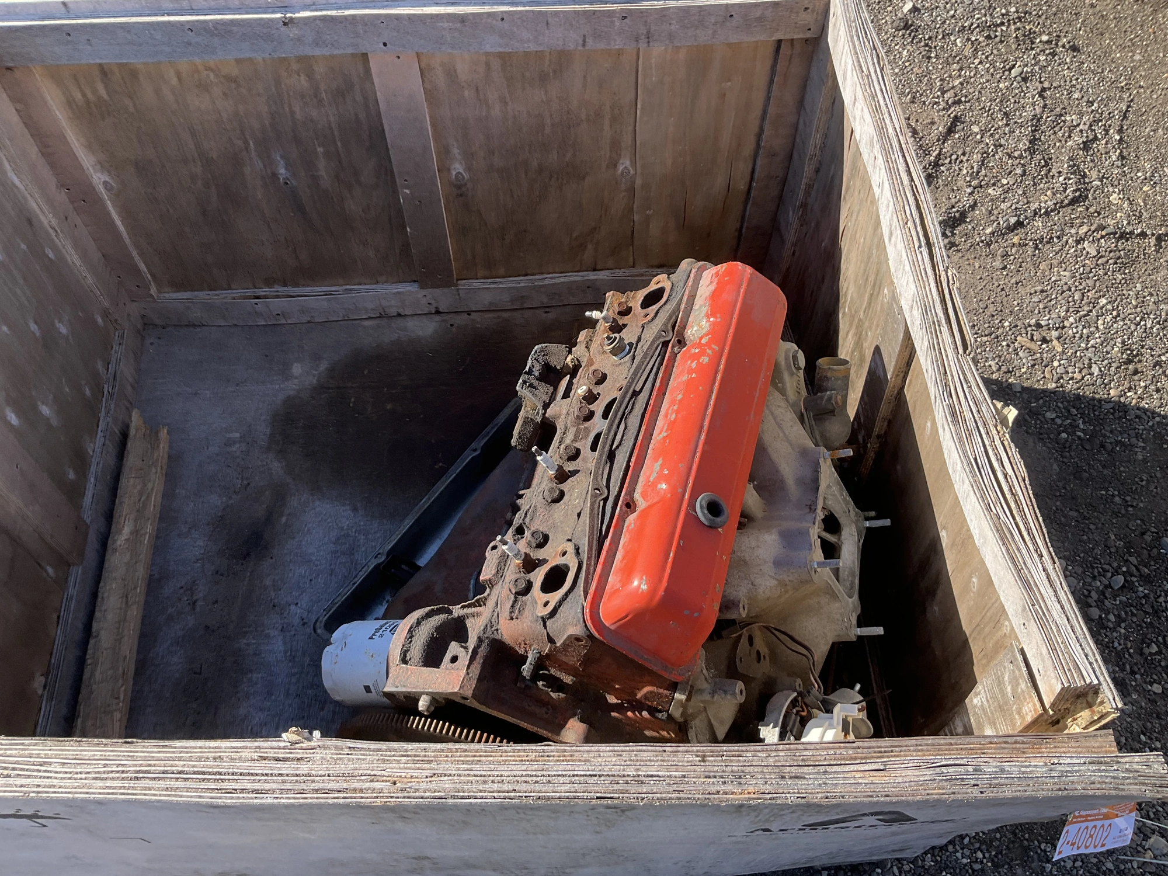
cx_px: 584
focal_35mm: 29
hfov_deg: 61.7
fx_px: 979
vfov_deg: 48.2
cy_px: 438
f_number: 1.8
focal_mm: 3
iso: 25
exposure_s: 1/446
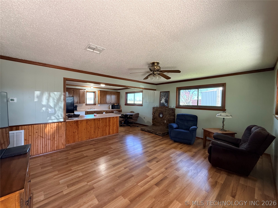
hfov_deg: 102.1
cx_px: 139
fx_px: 112
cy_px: 104
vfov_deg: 85.7
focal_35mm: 14
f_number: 2.2
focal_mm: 2.22
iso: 400
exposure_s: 1/120
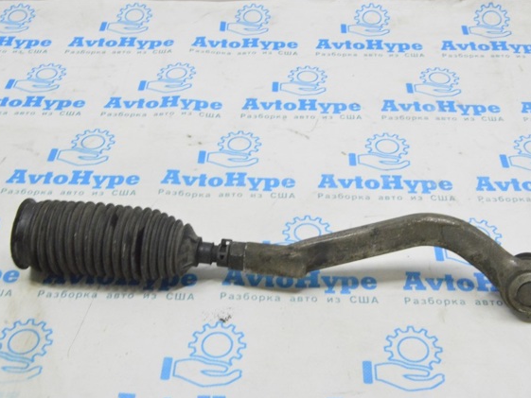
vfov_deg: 31.5
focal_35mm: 46
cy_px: 199
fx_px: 706
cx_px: 279
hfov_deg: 41.2
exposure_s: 1/20
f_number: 20
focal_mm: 28
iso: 6400
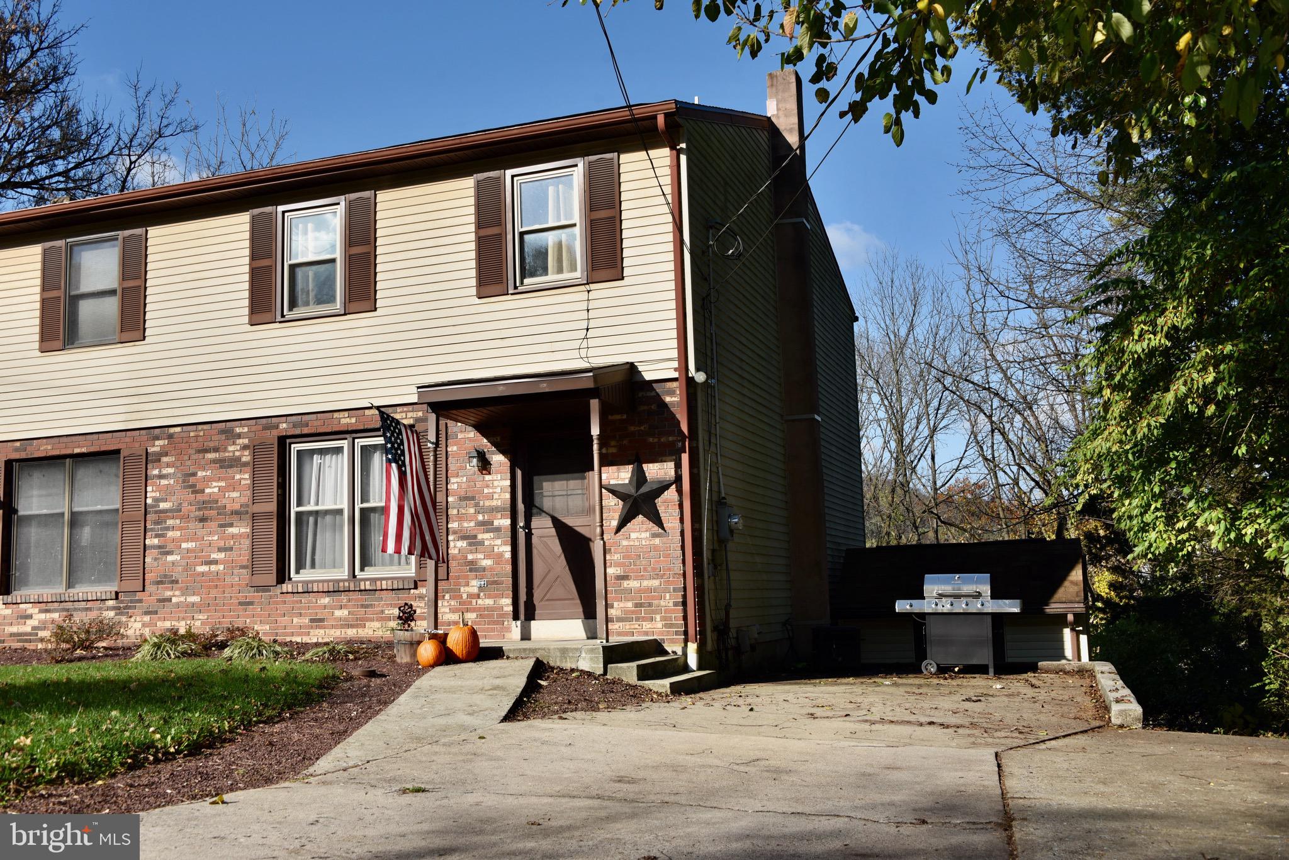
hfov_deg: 54.4
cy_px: 430
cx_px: 644
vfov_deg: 37.9
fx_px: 1254
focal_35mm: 35
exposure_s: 1/200
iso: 100
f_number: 10
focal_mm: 35
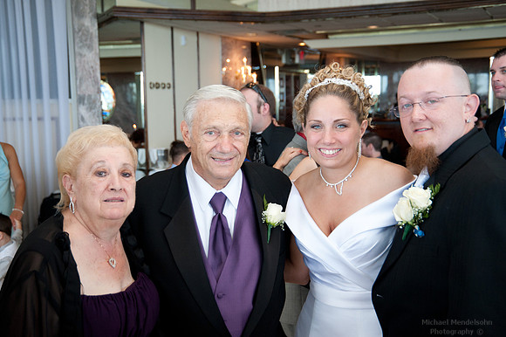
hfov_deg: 36.3
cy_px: 168
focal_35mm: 55
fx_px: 773
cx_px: 253
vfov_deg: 24.6
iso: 1600
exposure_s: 1/200
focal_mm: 55
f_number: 5.6
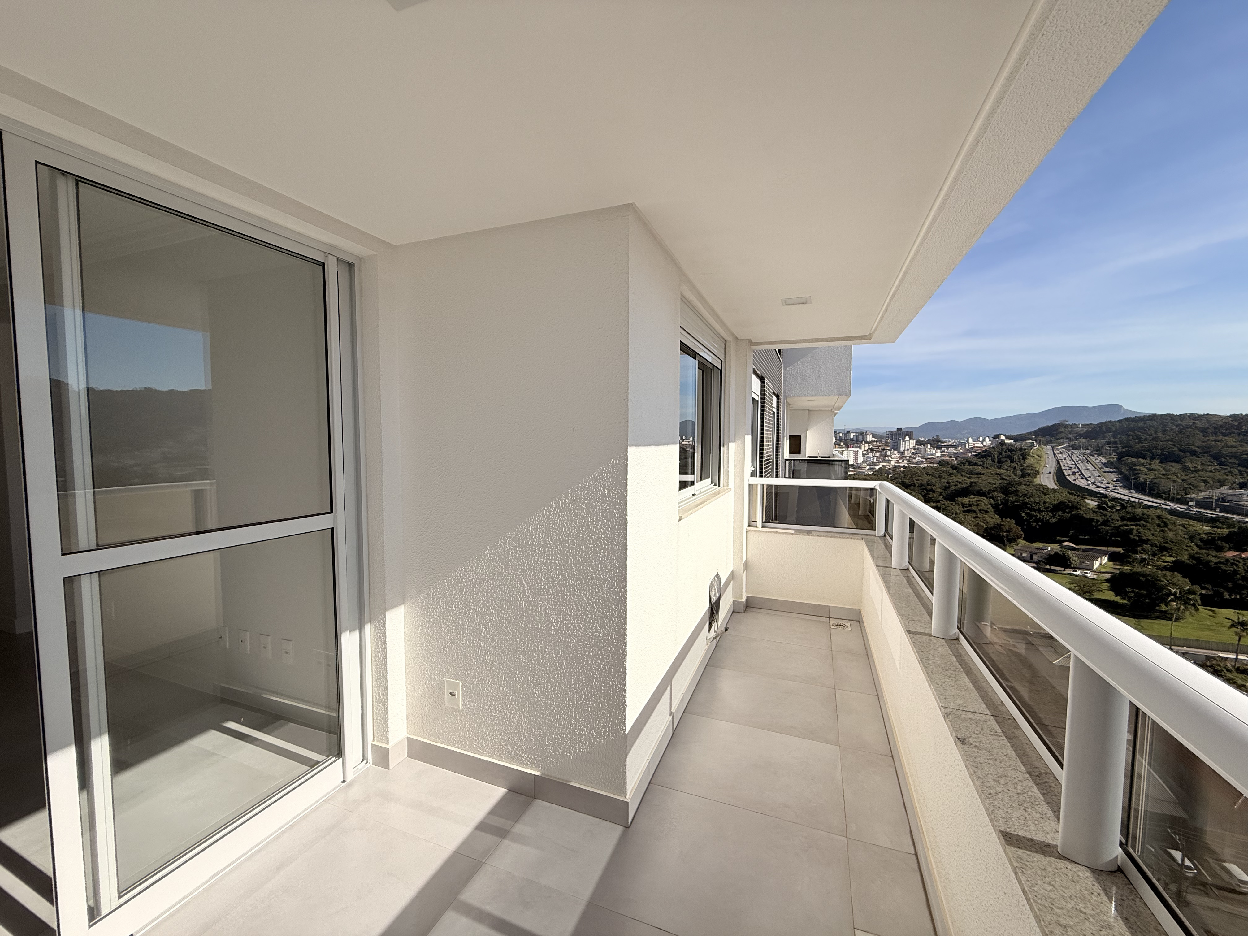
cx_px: 624
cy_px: 468
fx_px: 505
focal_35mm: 14
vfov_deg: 85.7
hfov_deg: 102.1
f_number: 2.2
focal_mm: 2.22
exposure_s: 1/4149
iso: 50
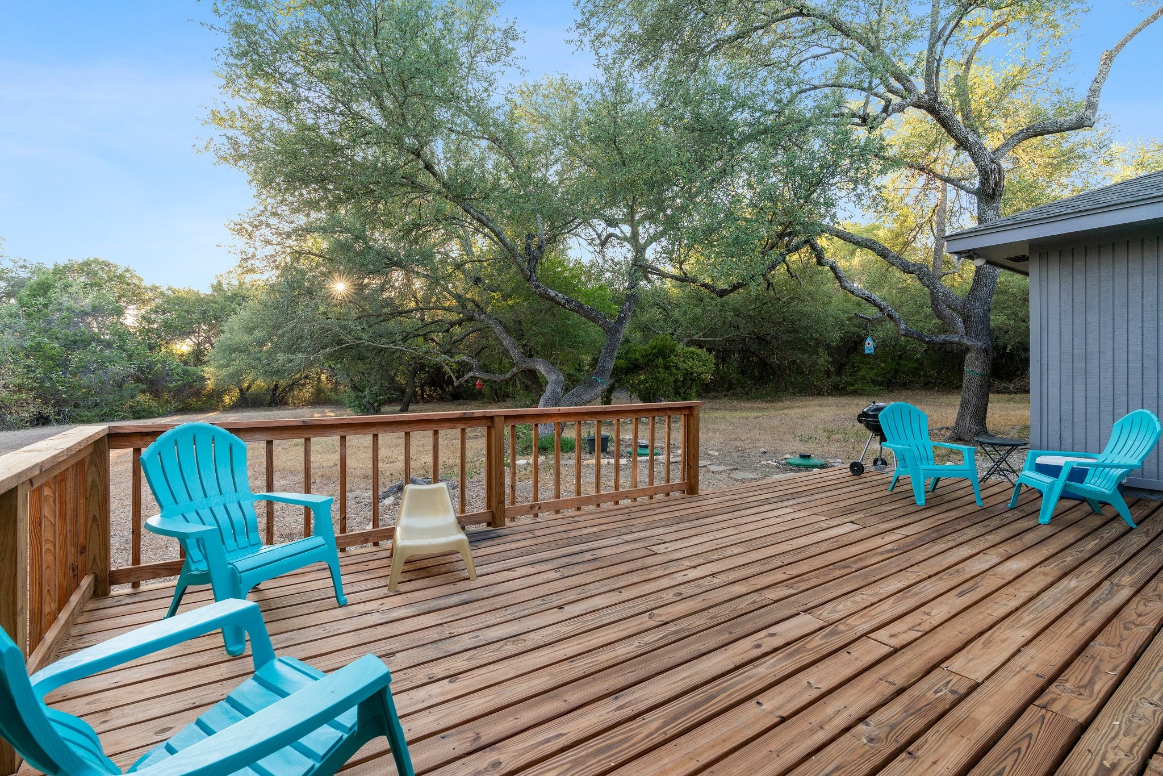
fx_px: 517
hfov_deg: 96.7
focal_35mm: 16
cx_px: 582
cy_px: 388
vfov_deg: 73.8
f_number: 8
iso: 400
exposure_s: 1/40
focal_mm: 16
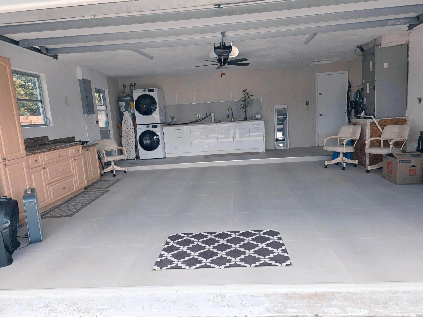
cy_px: 158
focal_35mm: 23
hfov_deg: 73.9
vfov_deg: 58.9
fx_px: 281
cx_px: 212
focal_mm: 6.3
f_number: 1.7
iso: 32
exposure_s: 1/370
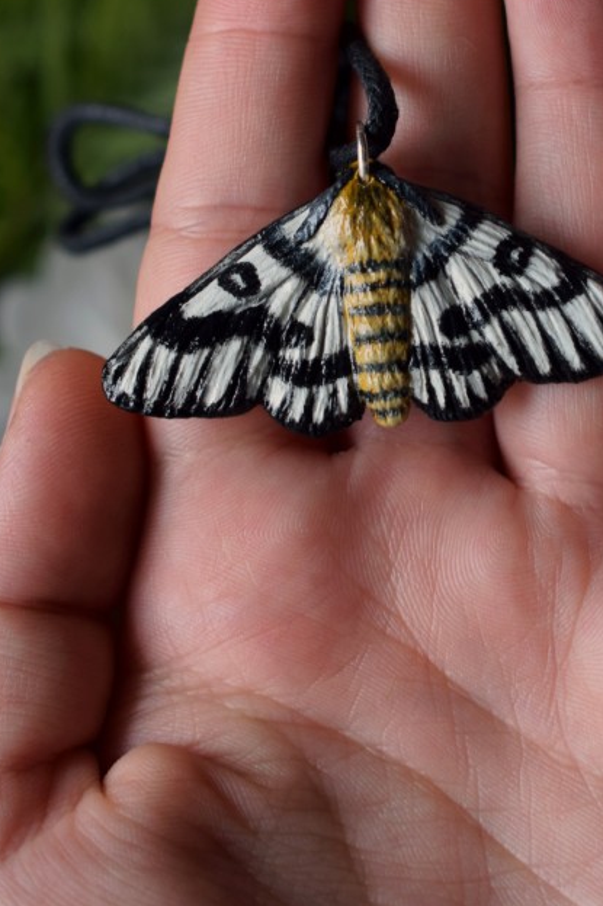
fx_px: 2790
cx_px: 385
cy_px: 257
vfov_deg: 18.3
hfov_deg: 12.3
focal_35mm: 111
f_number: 5.6
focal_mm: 40
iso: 400
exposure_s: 1/125
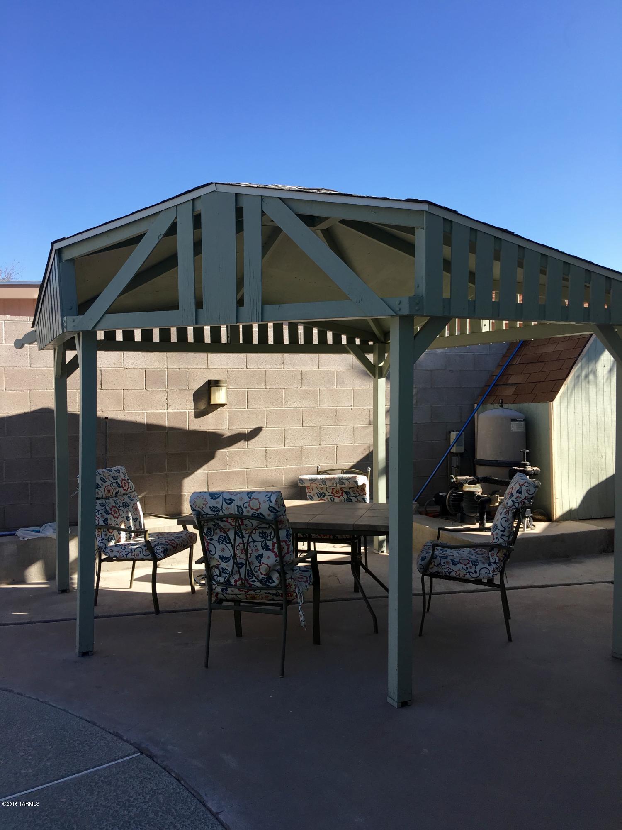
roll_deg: -1.7
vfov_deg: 61.7
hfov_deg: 48.2
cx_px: 311
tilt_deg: -1.3
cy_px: 415
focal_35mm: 29
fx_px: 695
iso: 25
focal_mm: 4.15
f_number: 2.2
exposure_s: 1/601
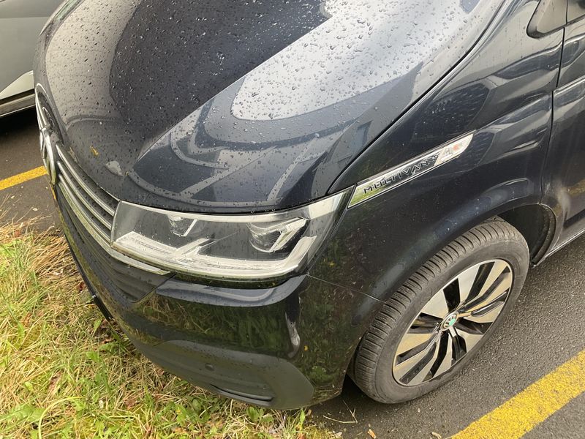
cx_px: 292
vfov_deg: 48.2
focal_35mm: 29
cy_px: 220
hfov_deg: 61.7
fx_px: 490
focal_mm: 3
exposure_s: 1/122
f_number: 1.8
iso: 32
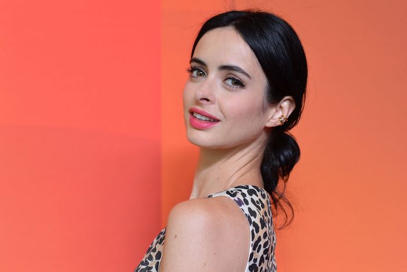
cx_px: 204
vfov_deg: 13.1
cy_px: 136
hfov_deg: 19.4
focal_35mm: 105
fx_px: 1188
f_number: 4
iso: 1250
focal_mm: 105
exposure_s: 1/400
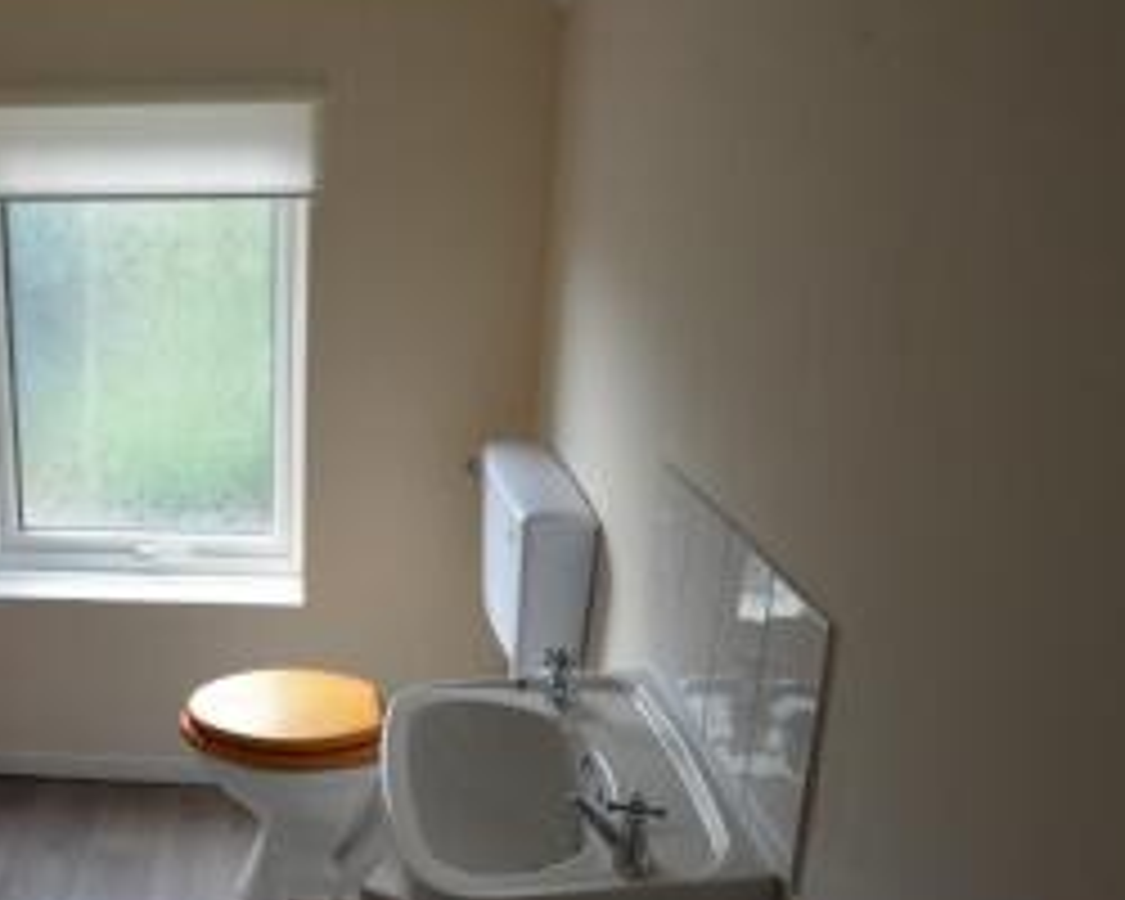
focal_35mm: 35
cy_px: 457
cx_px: 171
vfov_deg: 42.3
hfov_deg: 47.8
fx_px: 1162
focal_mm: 13
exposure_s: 1/100
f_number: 5
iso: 400
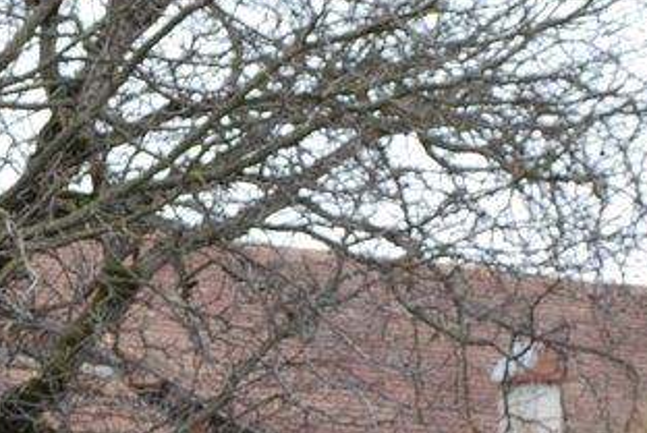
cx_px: -151
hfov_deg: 6.7
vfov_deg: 4.5
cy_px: 614
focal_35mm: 305
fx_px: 5489
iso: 200
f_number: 5.3
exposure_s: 1/160
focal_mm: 62
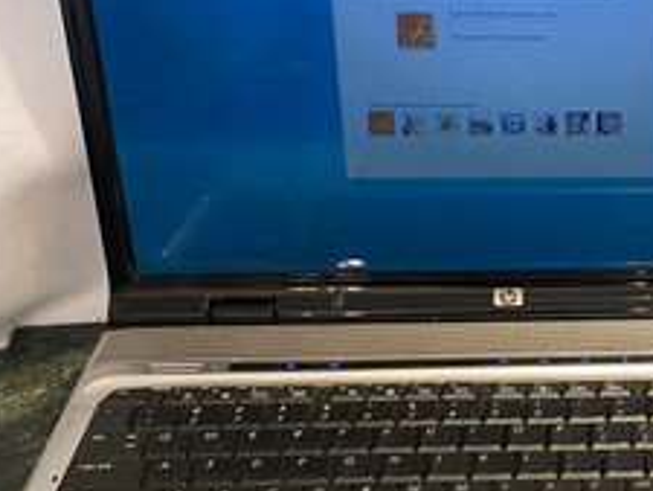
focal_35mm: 63
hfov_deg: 29.0
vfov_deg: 23.3
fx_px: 1189
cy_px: 283
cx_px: 628
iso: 200
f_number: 1.8
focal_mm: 4.25
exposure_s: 1/60
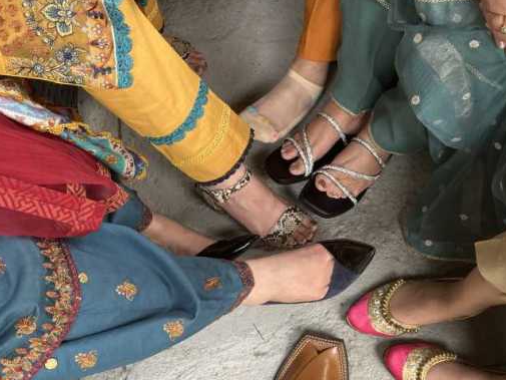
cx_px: 327
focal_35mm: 38
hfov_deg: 48.3
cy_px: 183
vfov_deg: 37.7
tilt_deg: -69.6
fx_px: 556
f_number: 1.78
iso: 64
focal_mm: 6.86
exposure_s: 1/121
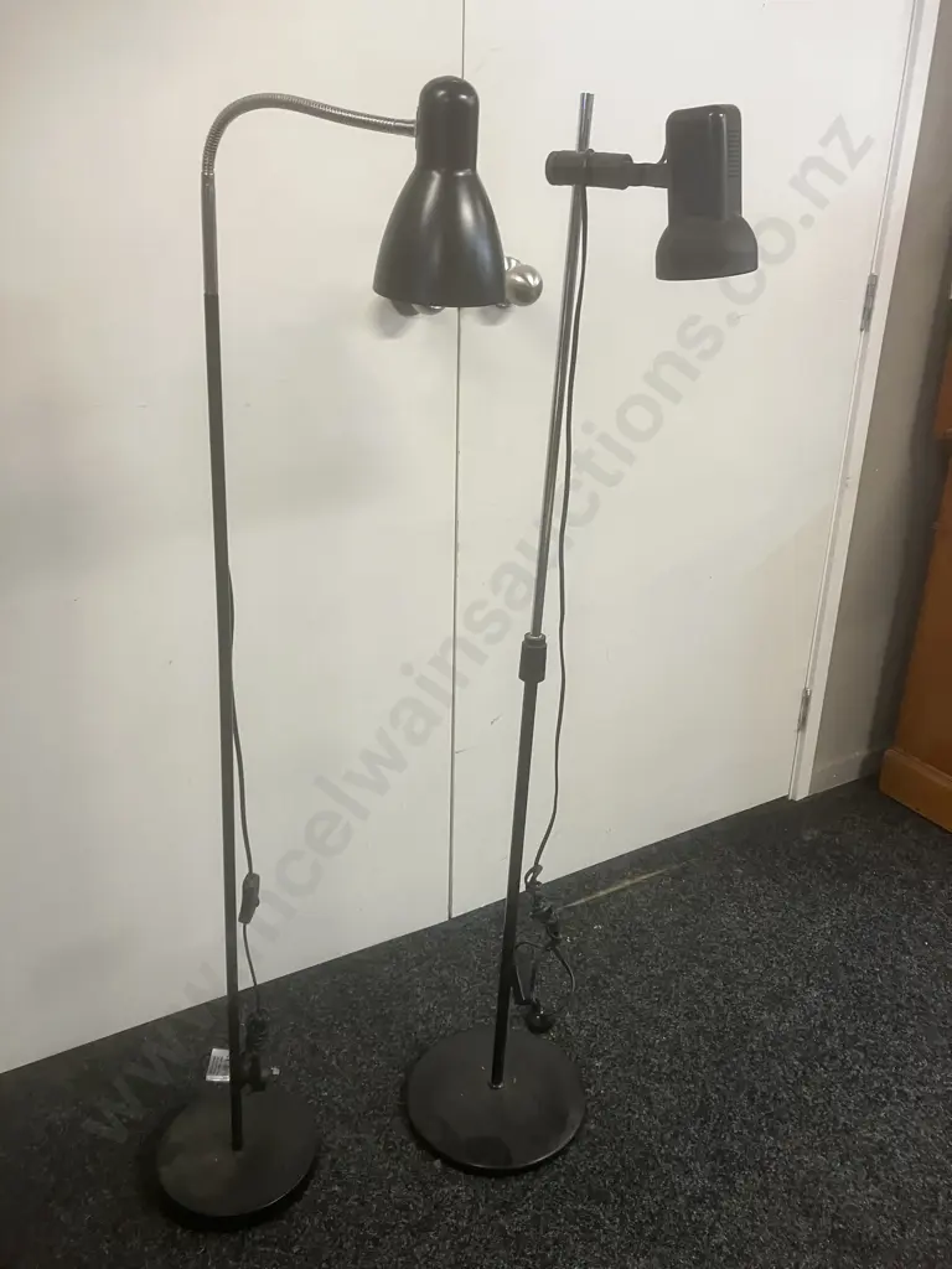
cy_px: 634
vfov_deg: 63.4
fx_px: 1027
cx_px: 476
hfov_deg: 49.7
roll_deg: -1.2
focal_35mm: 28
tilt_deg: -21.7
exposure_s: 1/50
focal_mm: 3.99
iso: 125
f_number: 1.8
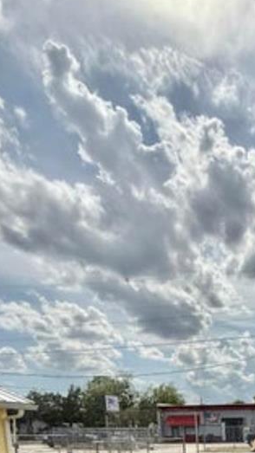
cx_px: 317
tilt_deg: -7.1
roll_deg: +0.4
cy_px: 500
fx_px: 421
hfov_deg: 28.6
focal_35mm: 35
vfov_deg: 43.6
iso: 50
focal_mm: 2.22
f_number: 2.2
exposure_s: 1/3891
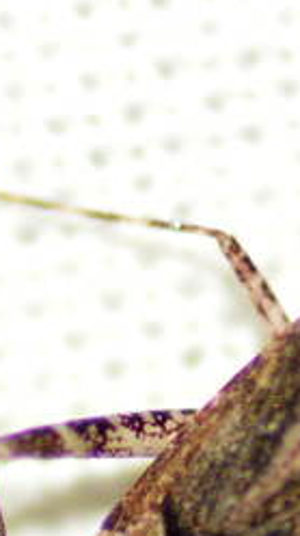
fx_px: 5757
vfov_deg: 5.3
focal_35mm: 406
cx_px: 296
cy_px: 478
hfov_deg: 3.0
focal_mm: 100
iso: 100
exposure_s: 1/200
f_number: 13
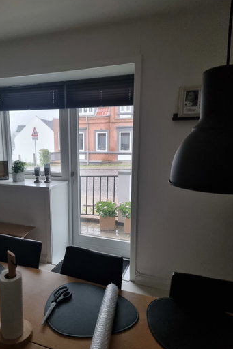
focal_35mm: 26
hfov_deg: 49.3
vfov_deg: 69.4
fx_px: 253
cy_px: 172
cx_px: 97
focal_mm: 6.7
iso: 320
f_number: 1.8
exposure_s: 1/100
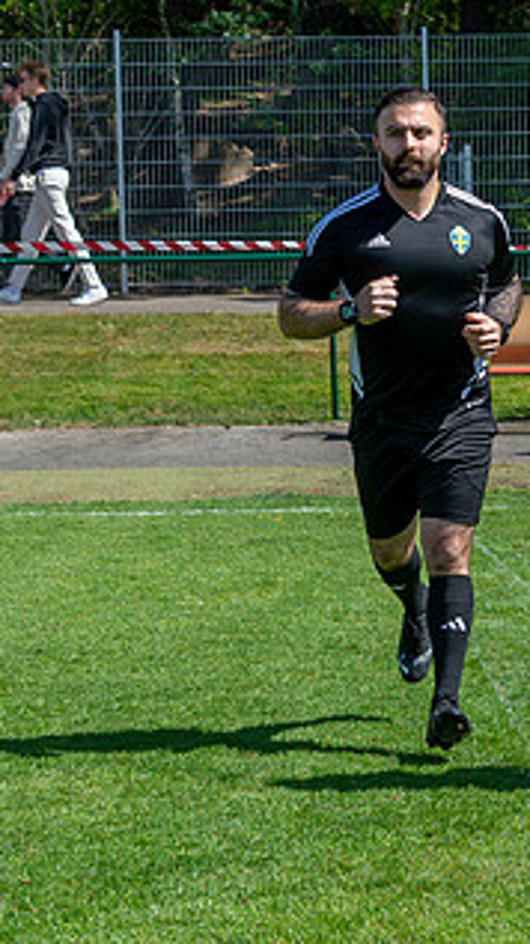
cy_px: 612
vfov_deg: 14.3
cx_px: 803
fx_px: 3753
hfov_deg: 7.9
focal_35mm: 150
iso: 140
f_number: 4
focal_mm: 44
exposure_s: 1/800
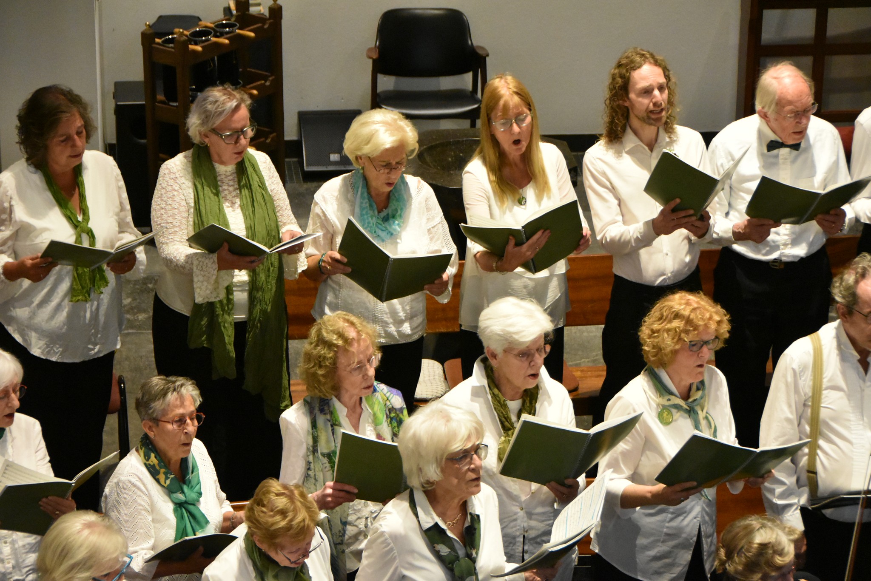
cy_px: 290
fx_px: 2723
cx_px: 436
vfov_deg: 12.2
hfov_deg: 18.2
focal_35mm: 112
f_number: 5
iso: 6400
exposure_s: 1/125
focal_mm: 75
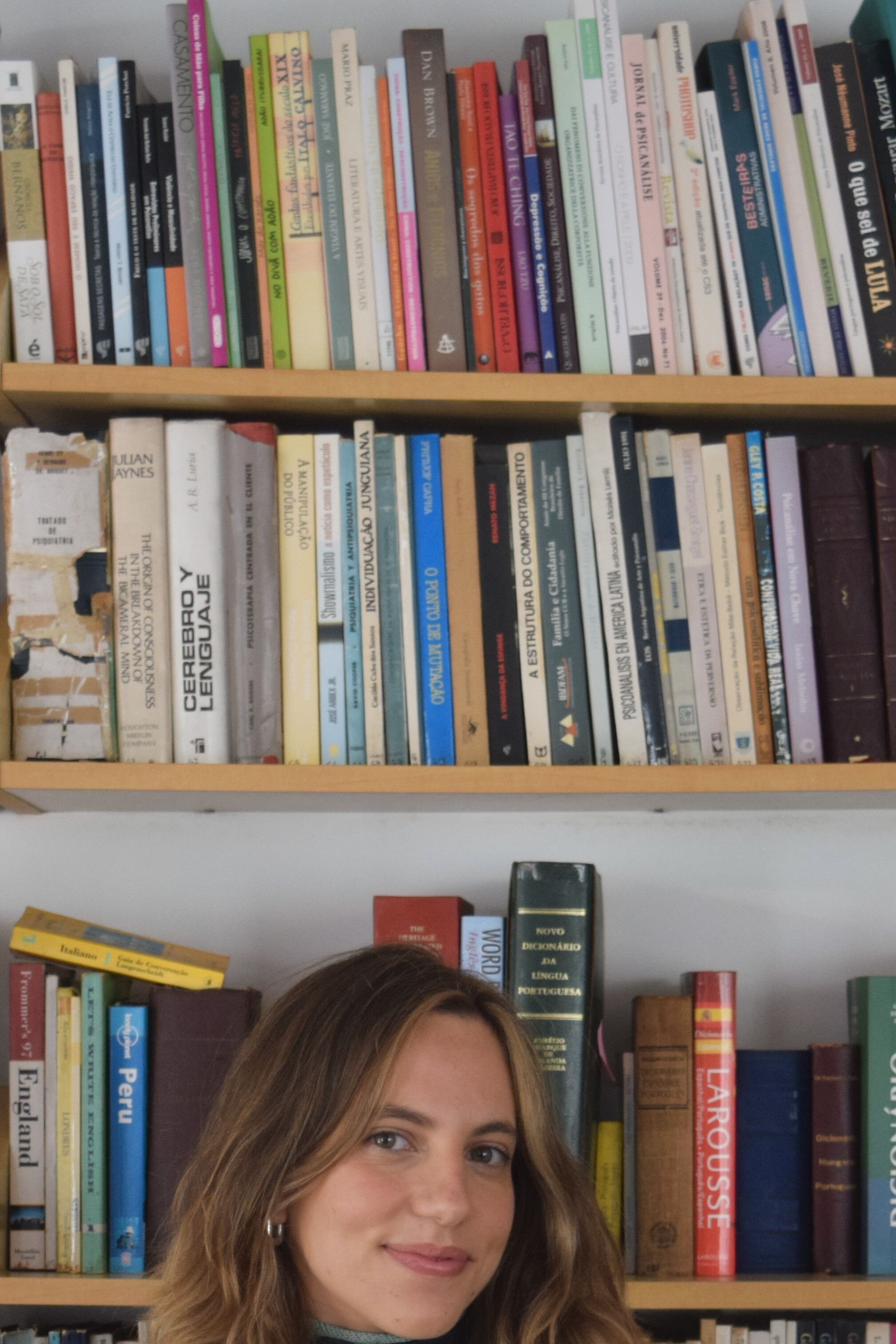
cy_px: 1326
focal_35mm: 119
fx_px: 4442
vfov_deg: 16.9
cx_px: 405
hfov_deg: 11.5
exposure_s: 1/60
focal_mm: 40
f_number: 5
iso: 800
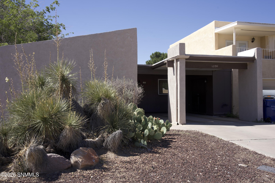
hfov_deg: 57.2
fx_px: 252
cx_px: 138
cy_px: 92
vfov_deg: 40.0
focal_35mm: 33
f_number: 6.3
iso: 50
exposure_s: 1/60
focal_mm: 33
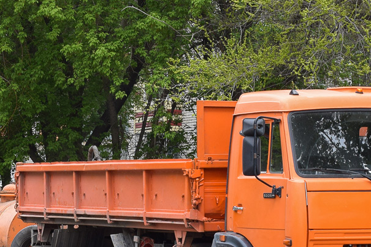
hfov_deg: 18.0
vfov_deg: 12.1
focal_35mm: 113
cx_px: 259
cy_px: 164
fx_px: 1165
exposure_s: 1/250
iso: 360
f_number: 8
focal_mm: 38
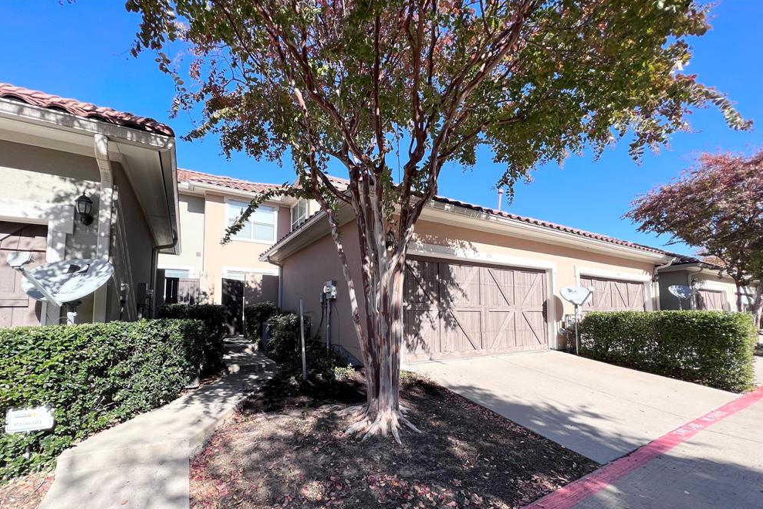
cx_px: 375
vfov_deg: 80.6
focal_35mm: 14
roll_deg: +0.5
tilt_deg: +3.1
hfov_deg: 104.3
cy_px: 294
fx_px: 297
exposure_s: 1/960
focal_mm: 1.57
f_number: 1.8
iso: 32
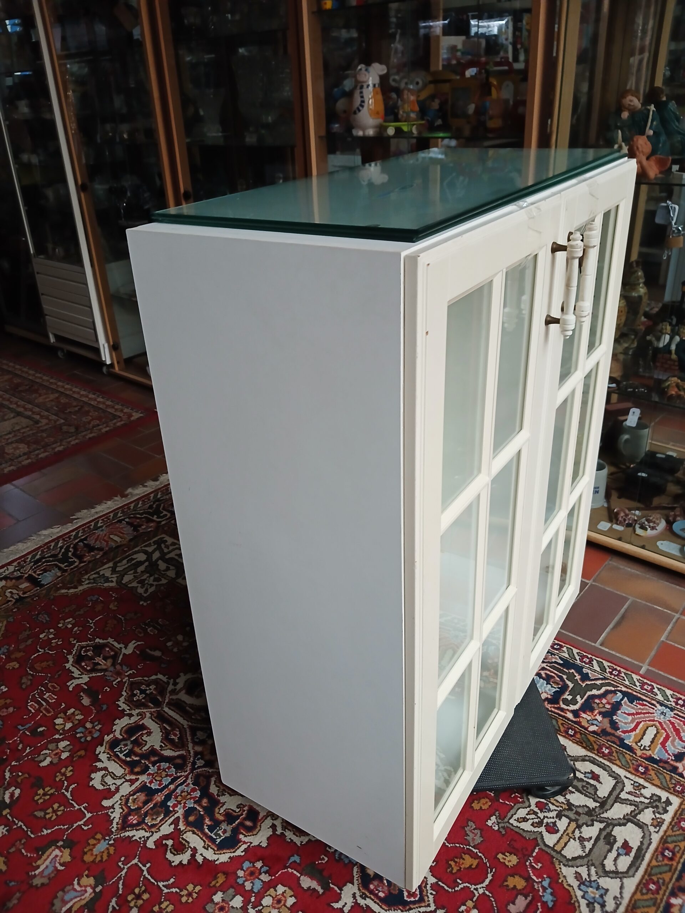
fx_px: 712
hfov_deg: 51.4
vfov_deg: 65.3
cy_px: 456
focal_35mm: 27
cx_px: 342
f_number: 1.8
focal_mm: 3.98
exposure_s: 1/33.3
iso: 250
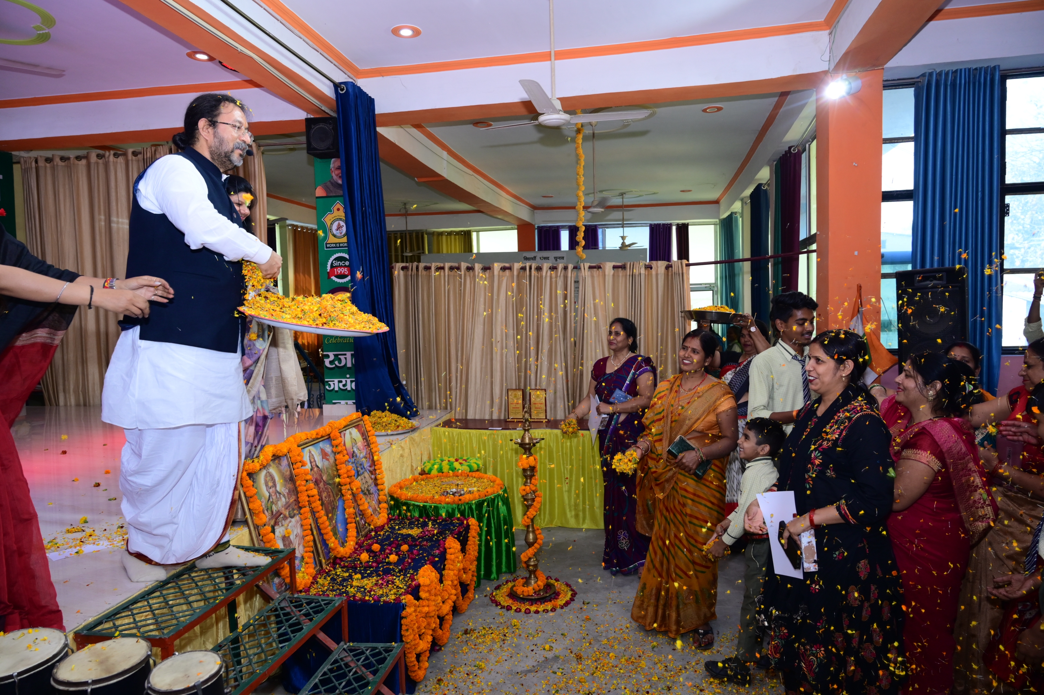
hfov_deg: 73.8
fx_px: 696
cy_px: 348
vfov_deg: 53.1
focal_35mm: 24
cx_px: 522
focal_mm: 24
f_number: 5
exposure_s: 1/160
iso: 1000
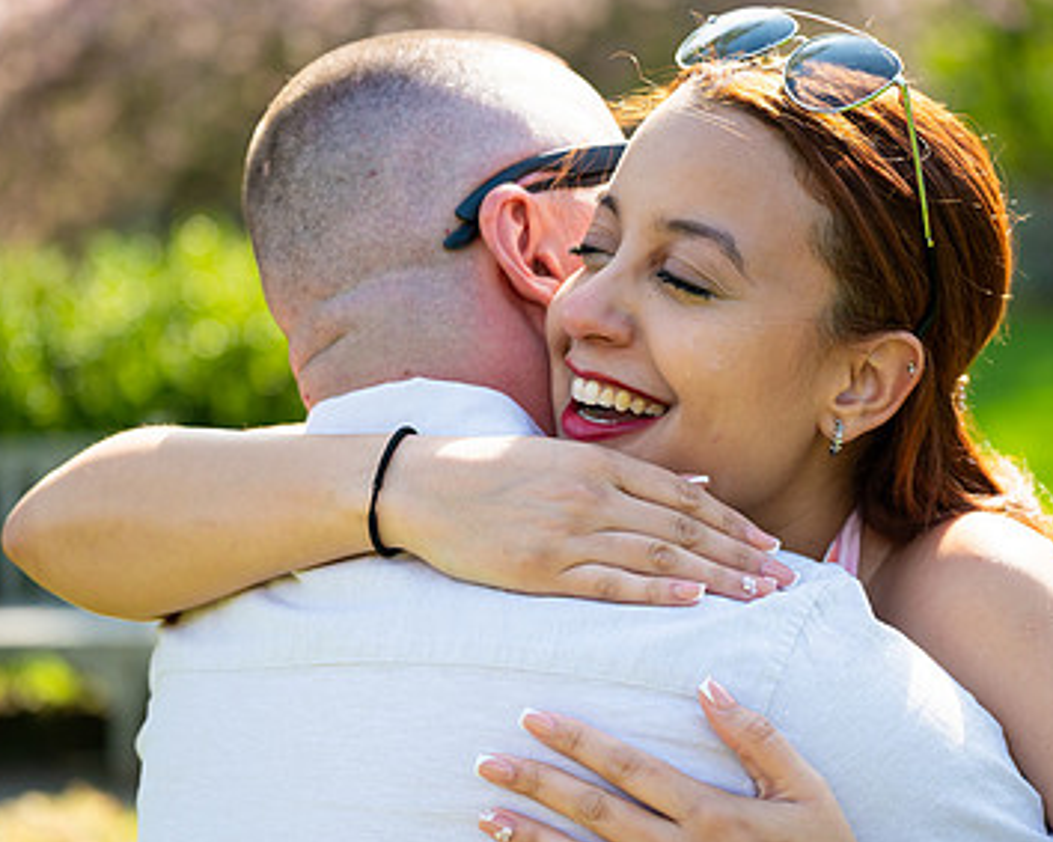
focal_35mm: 110
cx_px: 540
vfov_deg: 14.0
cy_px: 461
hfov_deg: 17.5
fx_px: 3427
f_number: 3.2
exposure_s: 1/1600
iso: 200
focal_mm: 70
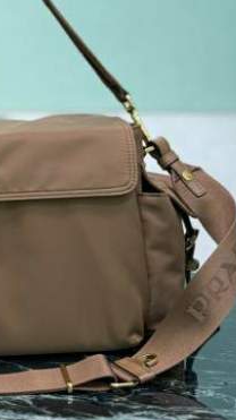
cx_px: -41
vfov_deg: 20.6
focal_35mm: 103
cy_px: 105
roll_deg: +1.3
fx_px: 1149
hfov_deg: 11.5
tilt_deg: -7.4
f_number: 1.78
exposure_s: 1/50
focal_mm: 6.76
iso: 64
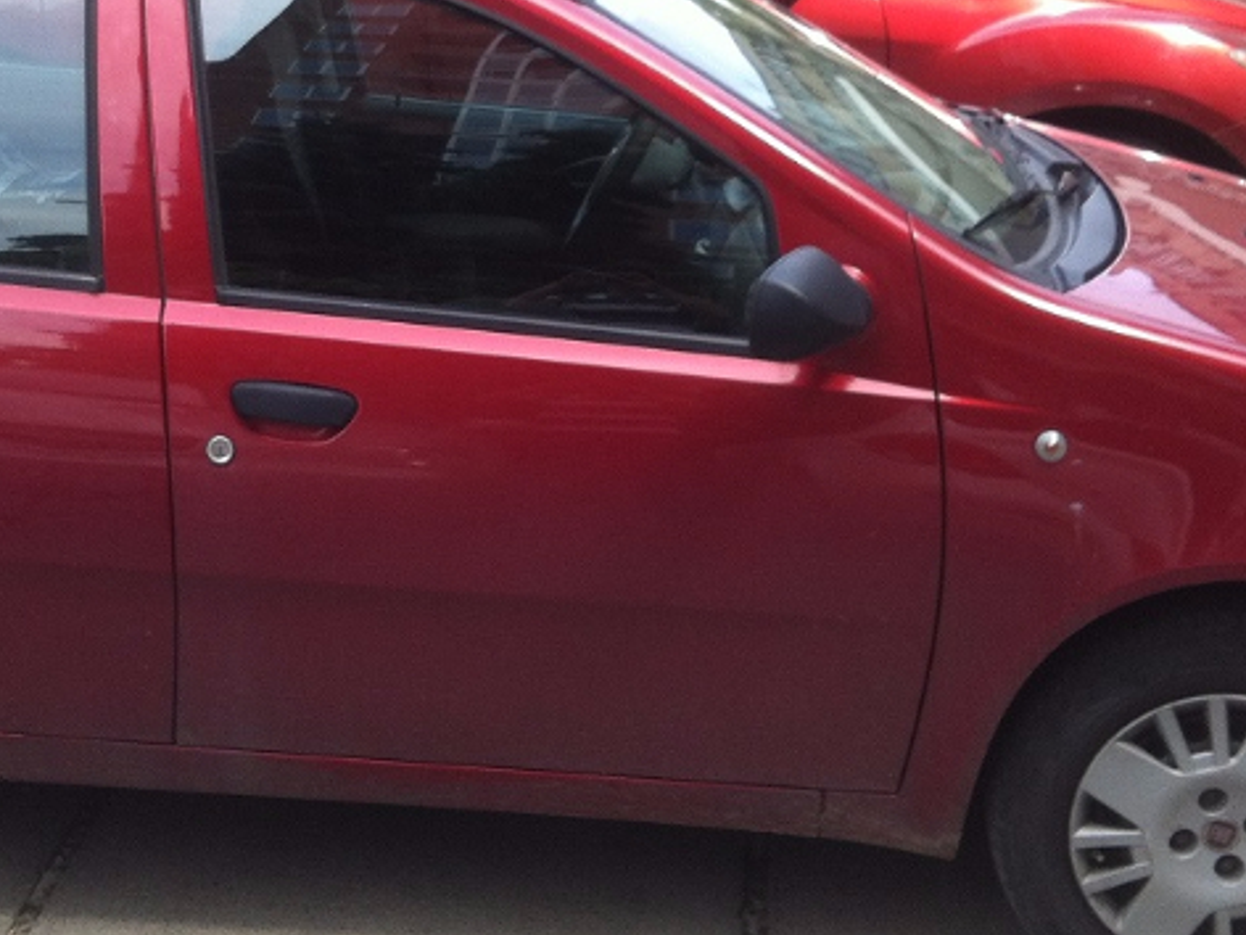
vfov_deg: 19.7
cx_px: 449
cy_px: 176
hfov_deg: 26.2
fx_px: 2664
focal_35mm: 74
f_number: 2.8
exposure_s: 1/302
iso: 80
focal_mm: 3.85
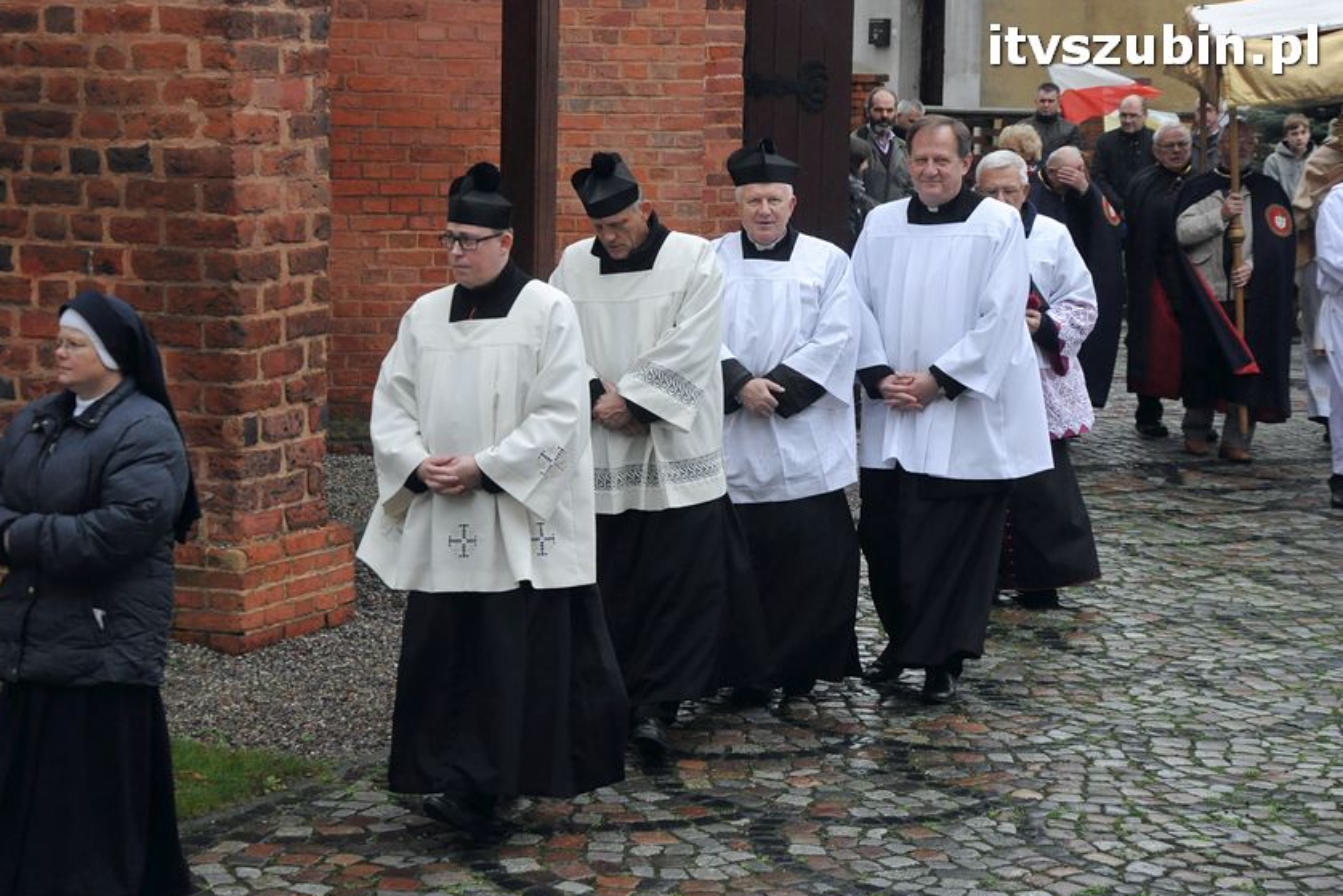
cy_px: 450
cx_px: 668
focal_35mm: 79
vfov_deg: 17.3
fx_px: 2947
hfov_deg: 25.7
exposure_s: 1/250
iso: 1600
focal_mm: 52
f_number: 8
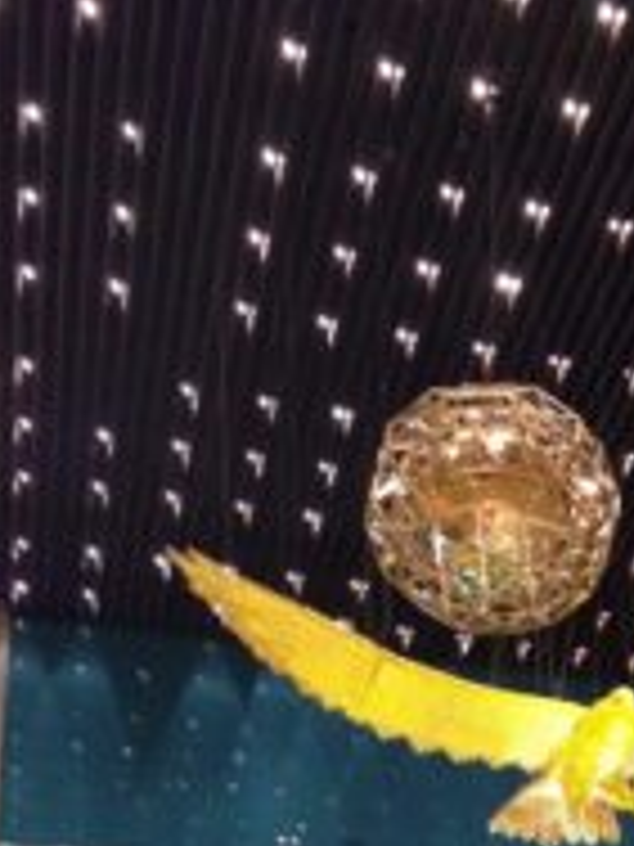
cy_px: 900
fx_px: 2149
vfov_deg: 21.3
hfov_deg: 16.1
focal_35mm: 88
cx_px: 758
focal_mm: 4.12
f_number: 2.4
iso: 200
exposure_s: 1/20
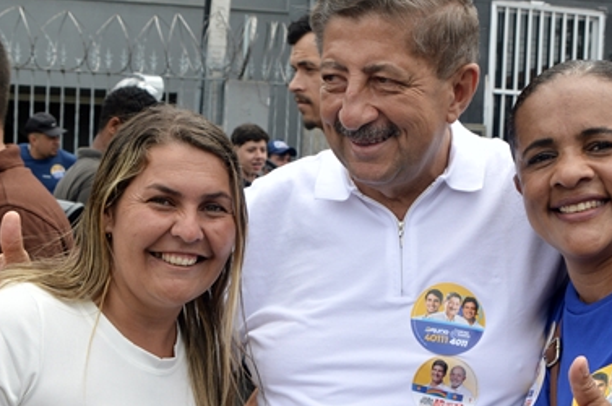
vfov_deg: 22.1
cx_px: 378
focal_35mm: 61
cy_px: 269
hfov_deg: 32.8
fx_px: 1035
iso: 100
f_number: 7.1
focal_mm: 22
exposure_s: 1/200
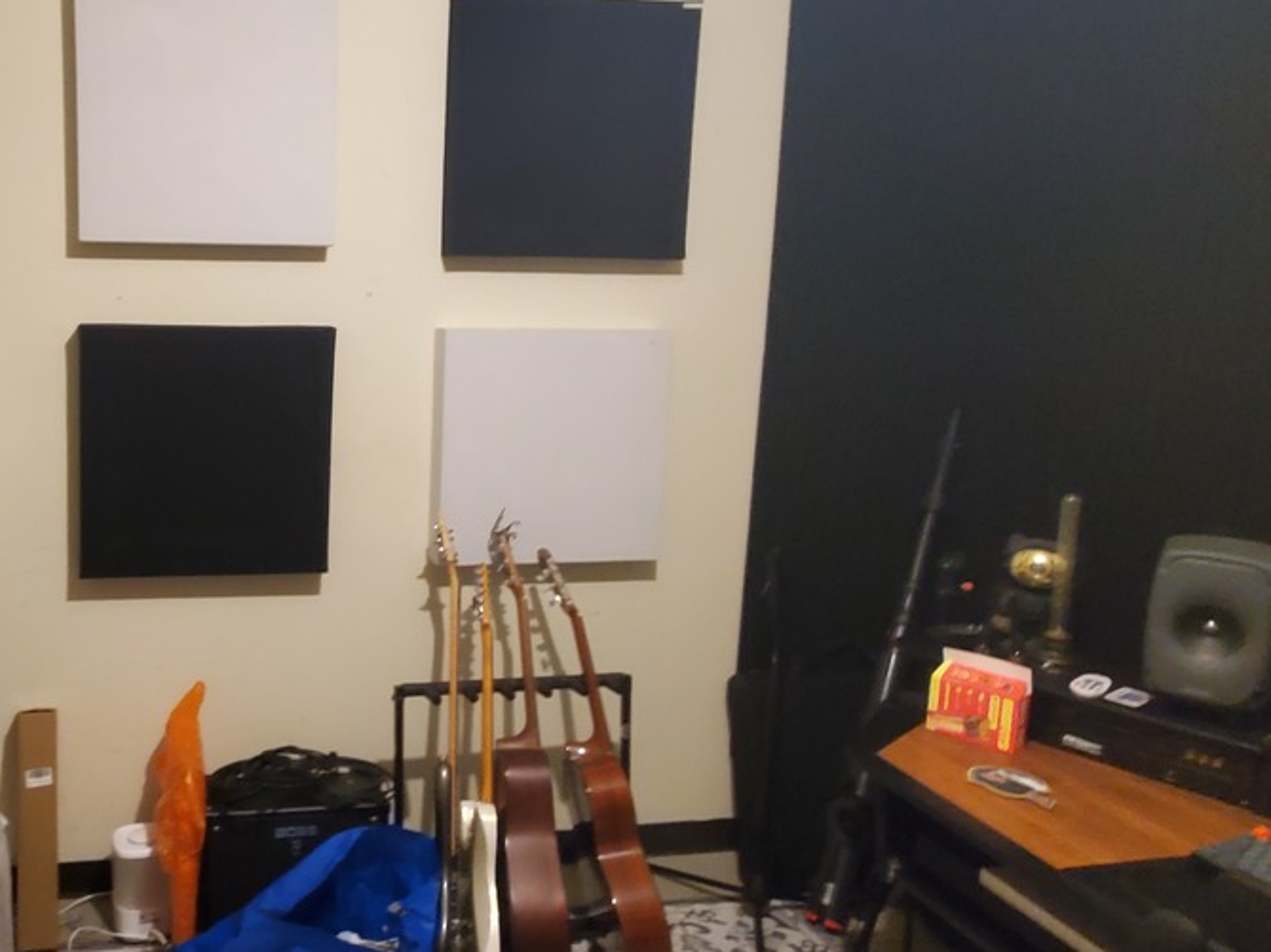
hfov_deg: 58.9
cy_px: 431
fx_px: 1028
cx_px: 266
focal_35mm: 28
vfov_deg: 49.6
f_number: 2.2
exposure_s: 1/24
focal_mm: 1.8
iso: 1000
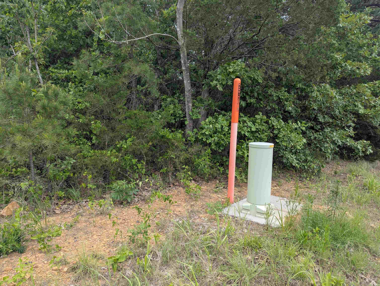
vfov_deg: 56.9
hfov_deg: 71.5
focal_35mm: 24
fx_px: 264
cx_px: 190
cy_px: 143
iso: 39
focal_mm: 6.81
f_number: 1.85
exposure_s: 1/580
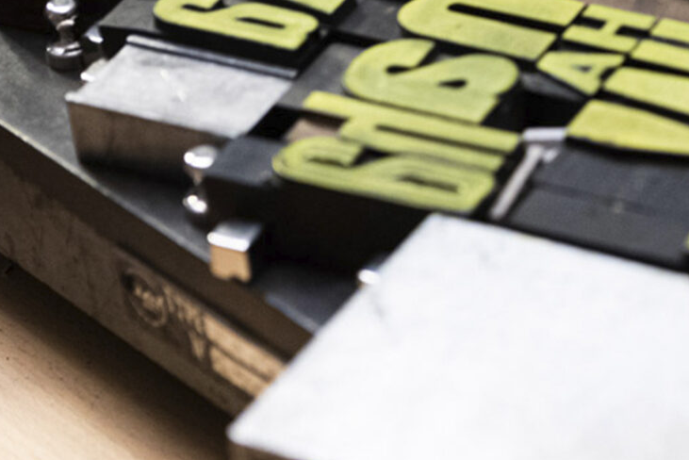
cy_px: -247
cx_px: 1029
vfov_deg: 7.7
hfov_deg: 11.3
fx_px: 3350
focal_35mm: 175
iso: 800
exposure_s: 1/100
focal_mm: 50
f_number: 3.5
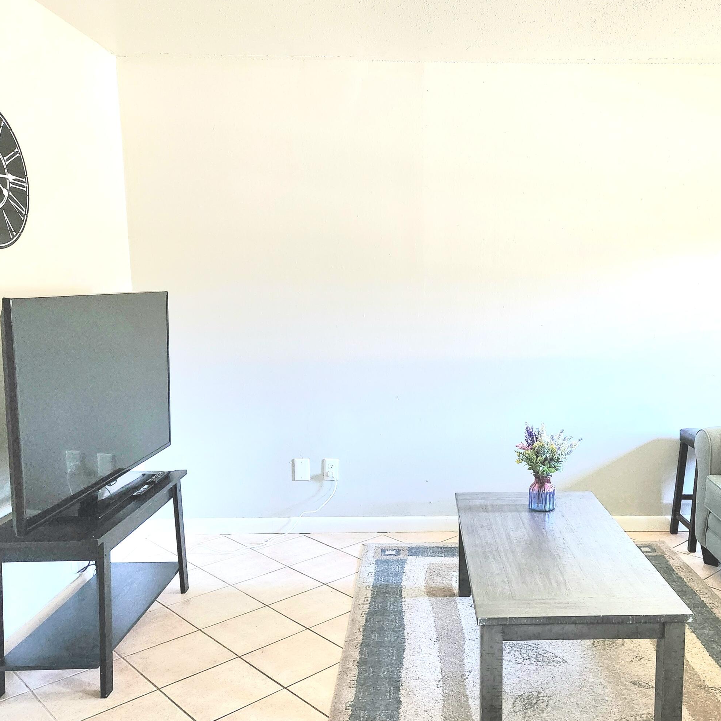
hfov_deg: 51.9
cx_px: 455
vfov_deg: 52.4
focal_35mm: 31
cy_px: 405
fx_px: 731
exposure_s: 1/120
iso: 800
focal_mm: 5.4
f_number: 1.8
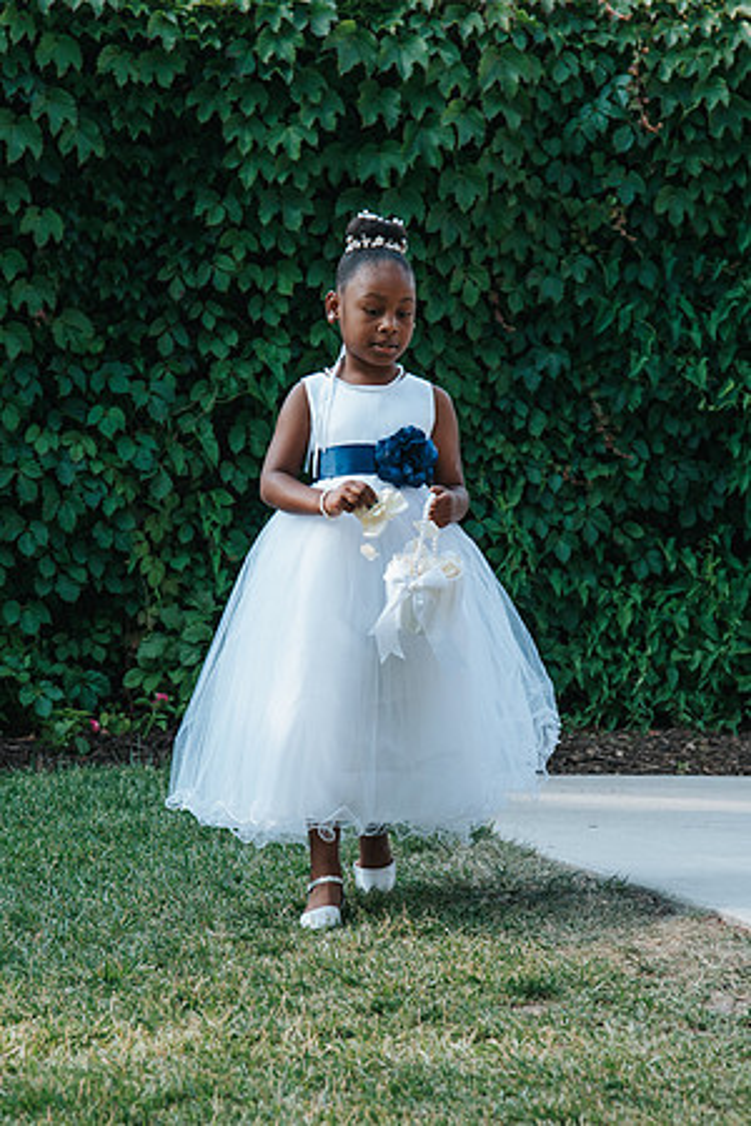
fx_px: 4455
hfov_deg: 9.6
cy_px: 563
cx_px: 454
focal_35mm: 142
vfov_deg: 14.4
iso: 400
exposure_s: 1/320
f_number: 4.5
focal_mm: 95
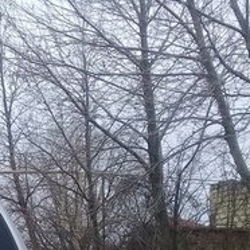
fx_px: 793
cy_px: 323
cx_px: -132
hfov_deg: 16.3
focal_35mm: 97
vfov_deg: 16.9
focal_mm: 3.3
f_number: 2.2
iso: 50
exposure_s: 1/858
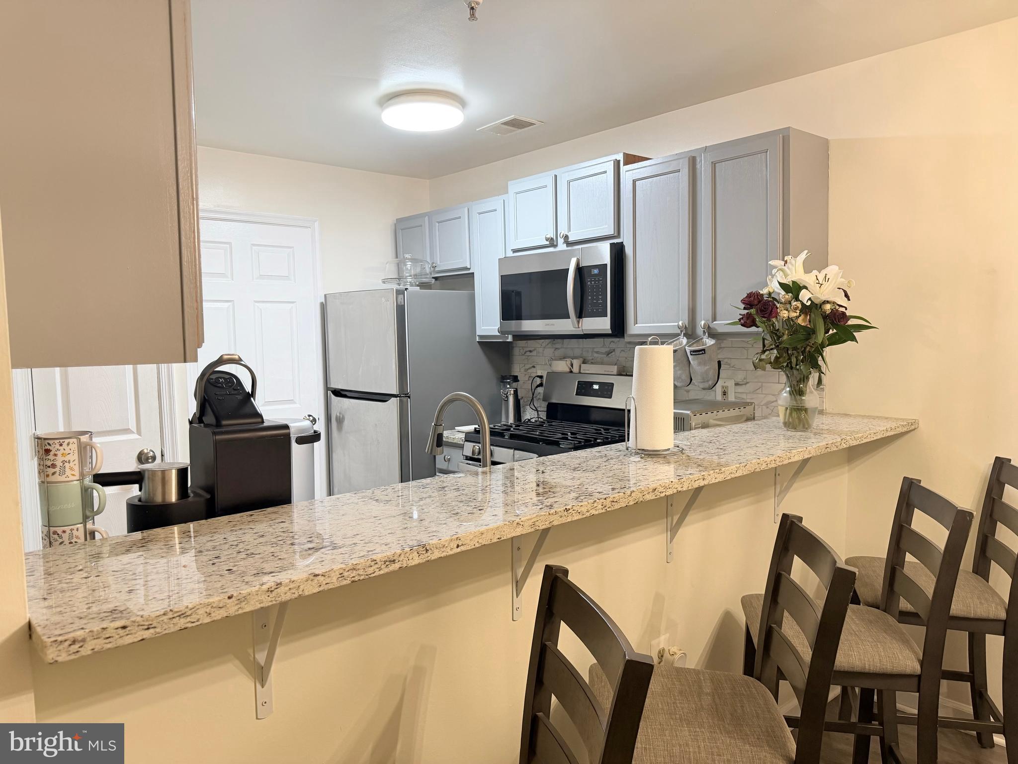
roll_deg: +0.8
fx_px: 706
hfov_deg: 71.6
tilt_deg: -4.4
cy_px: 382
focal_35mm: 24
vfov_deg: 56.8
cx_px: 509
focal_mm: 6.76
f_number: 1.78
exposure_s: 1/60
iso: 200
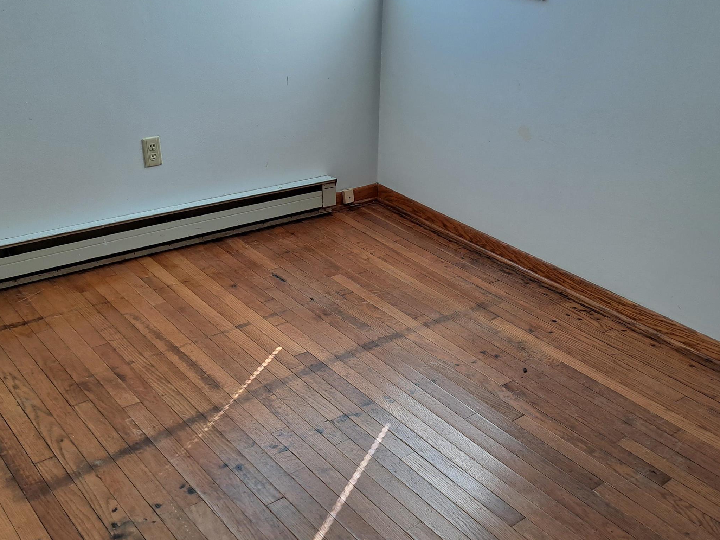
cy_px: 321
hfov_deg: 51.1
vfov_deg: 39.5
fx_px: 749
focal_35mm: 36
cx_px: 420
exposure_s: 1/60
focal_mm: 5.23
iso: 50
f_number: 1.8
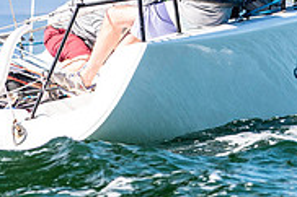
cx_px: 166
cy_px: -110
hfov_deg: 1.4
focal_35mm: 1434
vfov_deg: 1.0
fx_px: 11820
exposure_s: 1/2000
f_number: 5
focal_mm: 300
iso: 250
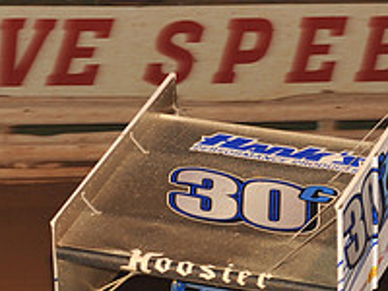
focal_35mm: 312
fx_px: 3497
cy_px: 291
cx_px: 198
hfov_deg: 6.4
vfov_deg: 4.8
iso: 1000
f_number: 6.3
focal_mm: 112
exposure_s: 1/320
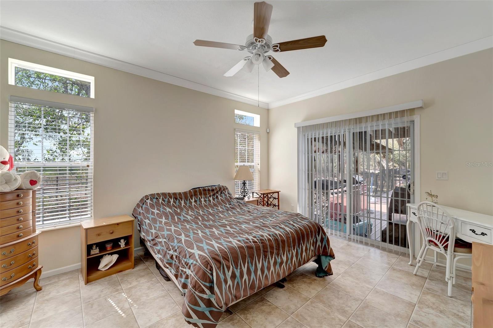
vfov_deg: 81.1
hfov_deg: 104.3
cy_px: 164
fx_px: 192
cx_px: 246
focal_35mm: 14
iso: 250
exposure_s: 1/15
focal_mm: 14
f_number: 9
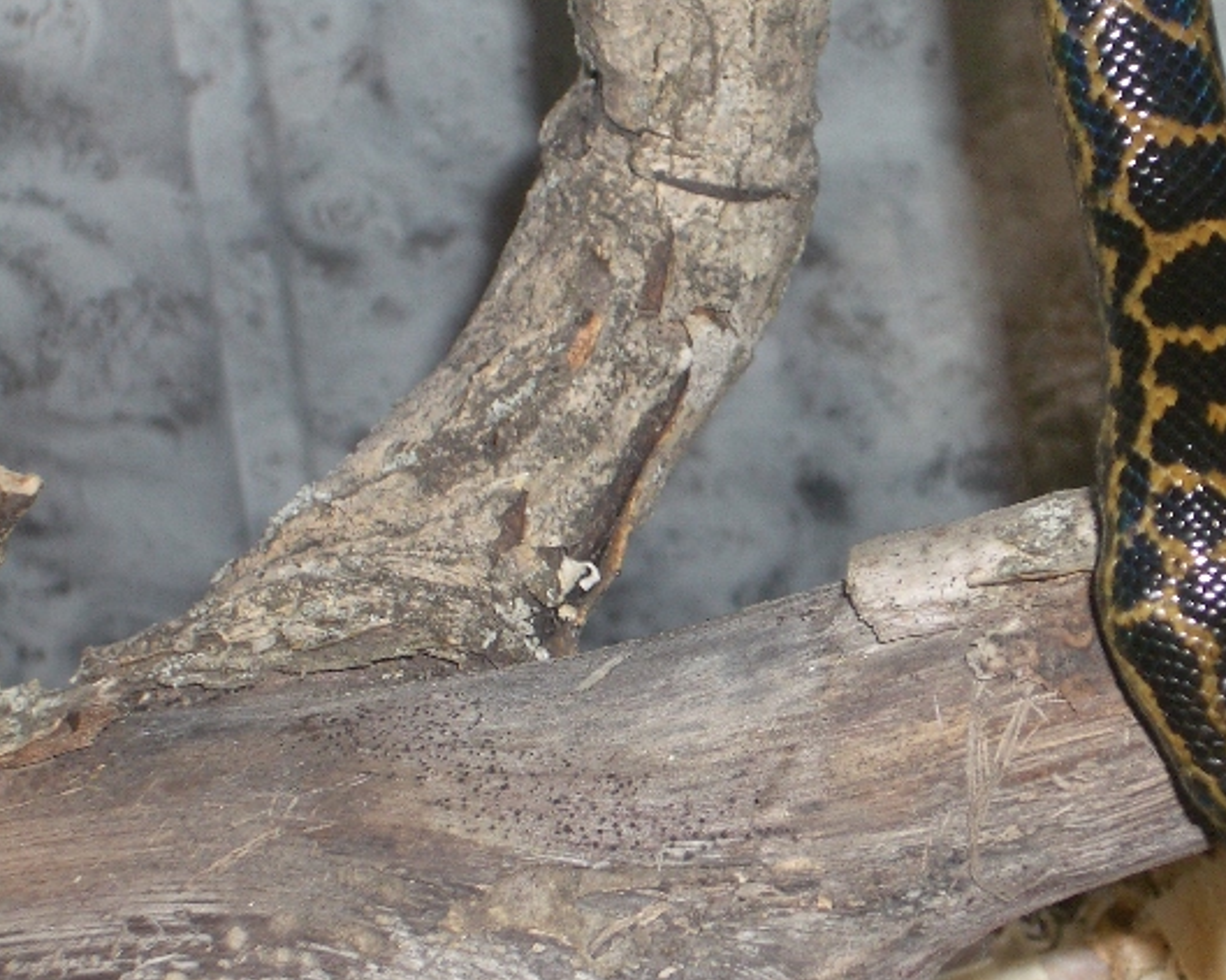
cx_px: 920
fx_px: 4716
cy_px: 447
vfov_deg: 11.9
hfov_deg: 14.8
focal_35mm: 130
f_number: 4.4
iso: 100
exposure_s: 1/60
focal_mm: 14.6
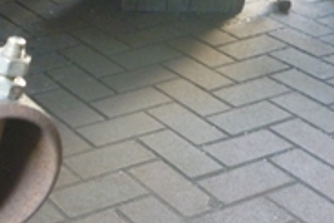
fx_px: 761
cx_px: -42
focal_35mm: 82
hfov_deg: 23.1
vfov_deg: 16.5
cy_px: 195
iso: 400
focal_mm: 4.9
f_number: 3.3
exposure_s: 1/8
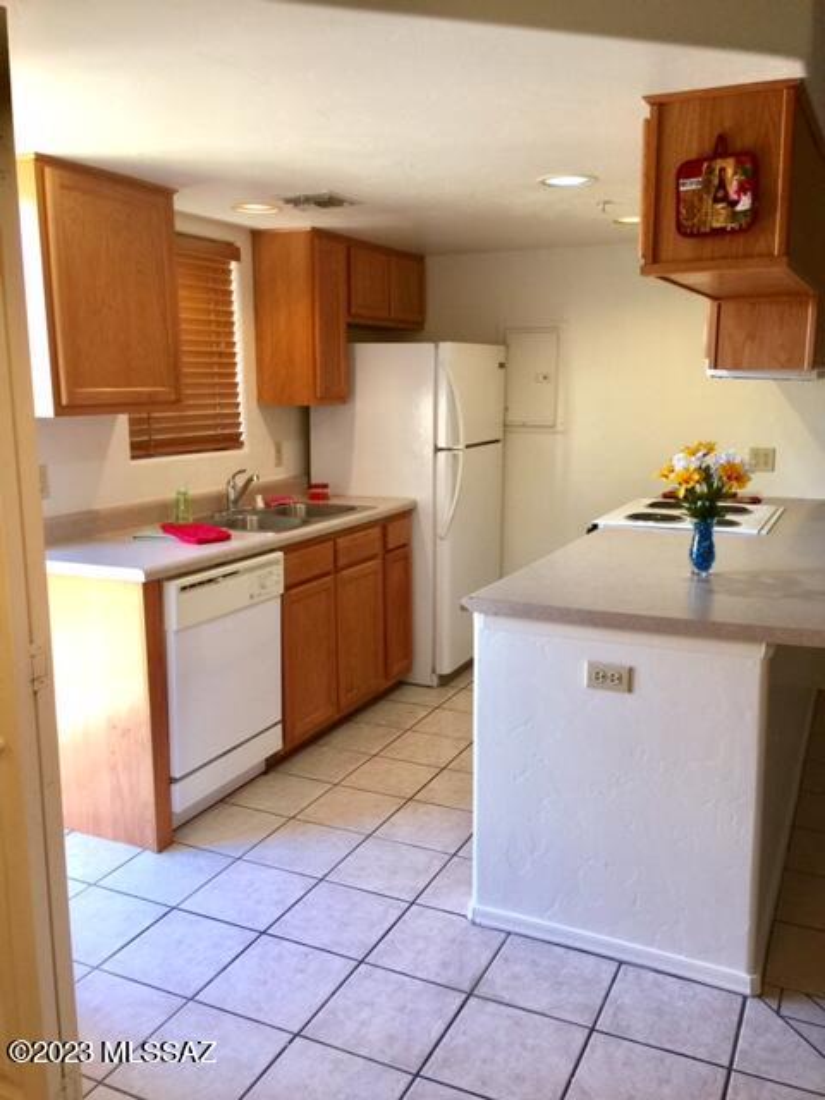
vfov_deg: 61.7
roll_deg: +0.9
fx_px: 922
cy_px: 550
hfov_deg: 48.2
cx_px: 412
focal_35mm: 29
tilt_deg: -10.3
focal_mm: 4.15
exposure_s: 1/30
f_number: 2.2
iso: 50
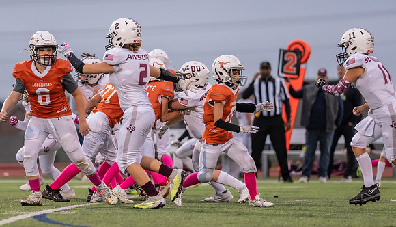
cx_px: 126
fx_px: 3173
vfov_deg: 4.1
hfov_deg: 7.1
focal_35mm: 301
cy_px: 113
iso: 2500
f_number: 2.8
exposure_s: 1/1250
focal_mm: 200
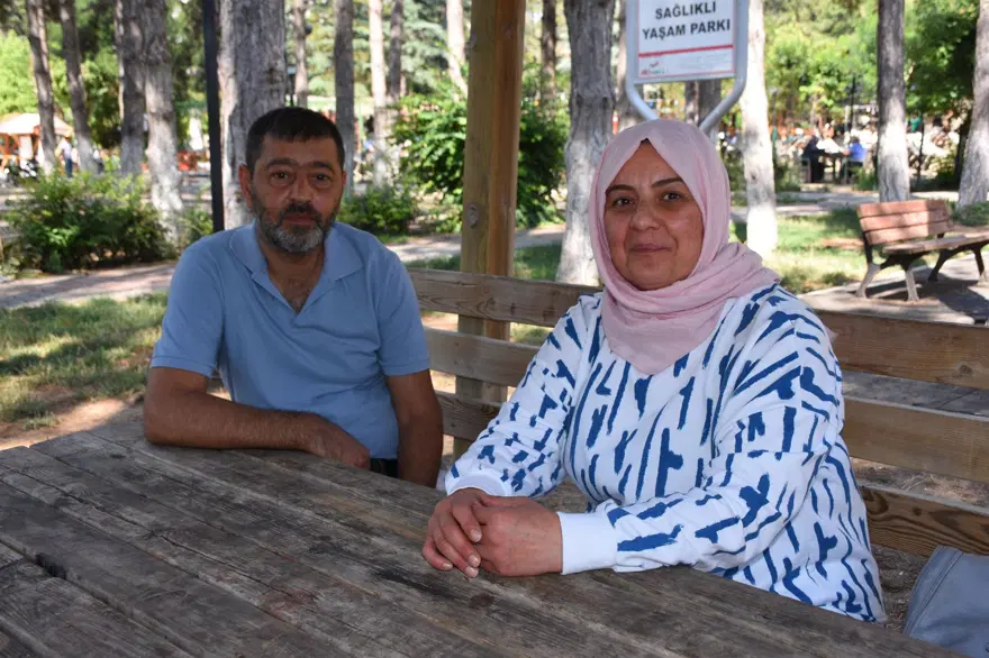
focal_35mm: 36
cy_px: 329
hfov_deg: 53.1
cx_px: 494
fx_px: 989
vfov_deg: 36.8
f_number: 7.1
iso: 400
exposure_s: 1/250
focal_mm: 24
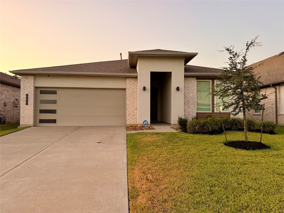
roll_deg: -0.5
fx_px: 197
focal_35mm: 24
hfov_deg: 71.6
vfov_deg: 56.8
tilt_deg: +3.2
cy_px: 106
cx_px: 142
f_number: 1.78
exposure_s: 1/60
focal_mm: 6.76
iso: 400
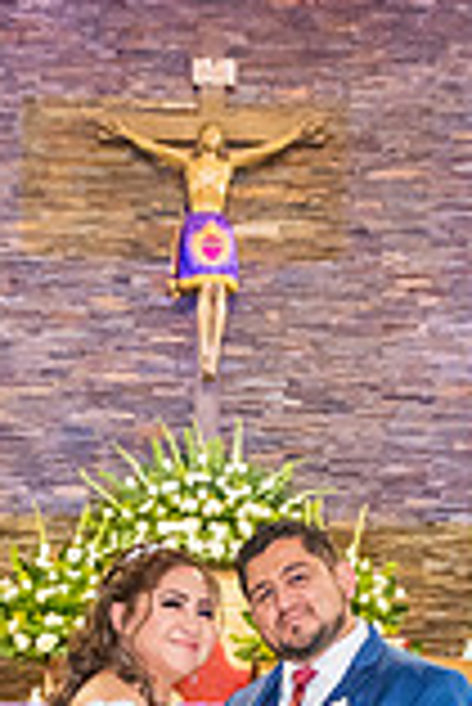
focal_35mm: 103
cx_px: 179
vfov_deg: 18.2
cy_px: 962
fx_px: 2021
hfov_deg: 13.3
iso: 2000
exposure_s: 1/160
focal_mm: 24
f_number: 2.8
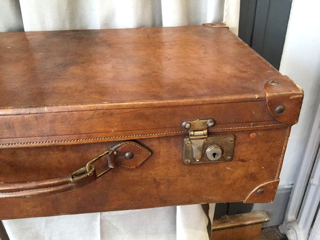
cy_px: 120
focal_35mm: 29
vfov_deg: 48.2
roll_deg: +1.5
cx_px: 160
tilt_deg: -27.7
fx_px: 268
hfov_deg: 61.7
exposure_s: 1/25
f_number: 2.2
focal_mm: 4.15
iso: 320
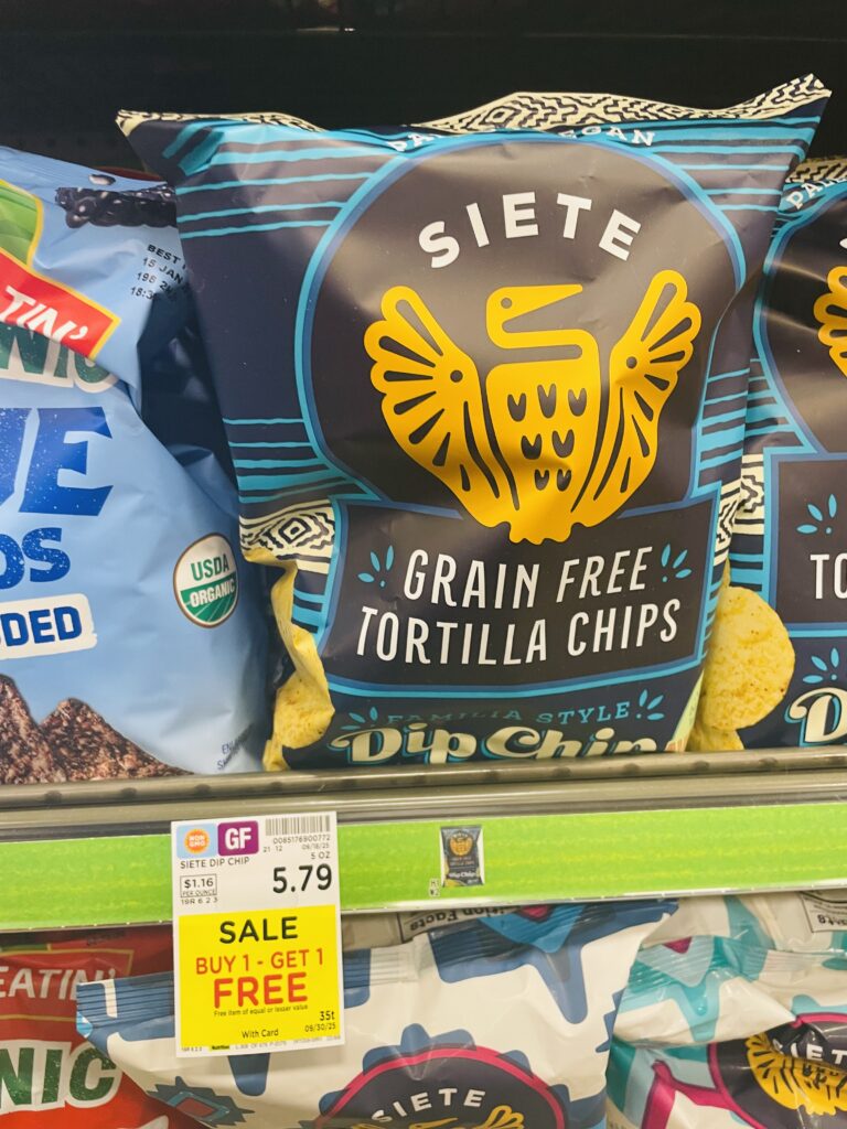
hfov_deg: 53.1
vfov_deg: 67.3
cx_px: 424
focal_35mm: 26
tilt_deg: -19.4
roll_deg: +0.4
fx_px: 848
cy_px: 564
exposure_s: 1/60
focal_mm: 4.2
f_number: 1.6
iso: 160
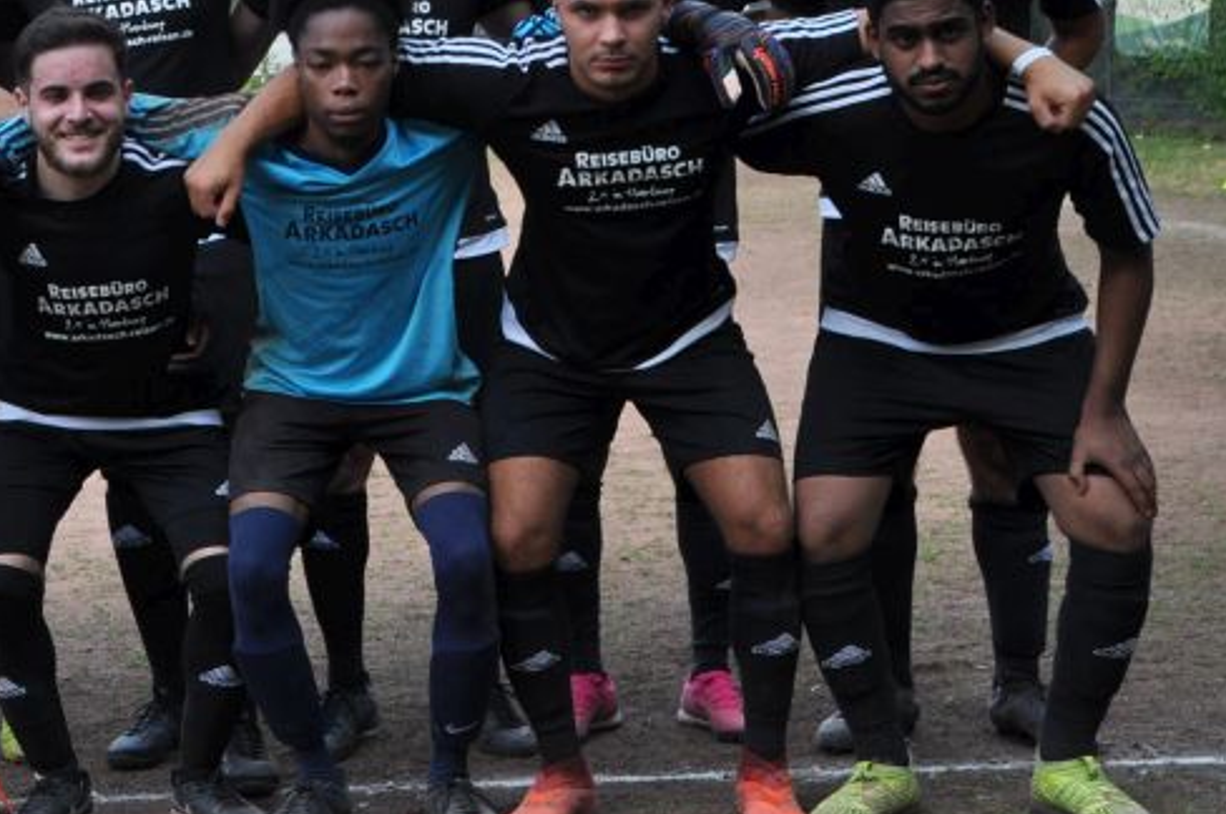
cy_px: 209
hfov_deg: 18.9
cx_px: 229
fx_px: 3639
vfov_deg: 12.7
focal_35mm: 107
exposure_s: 1/200
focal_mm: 34
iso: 200
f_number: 7.1
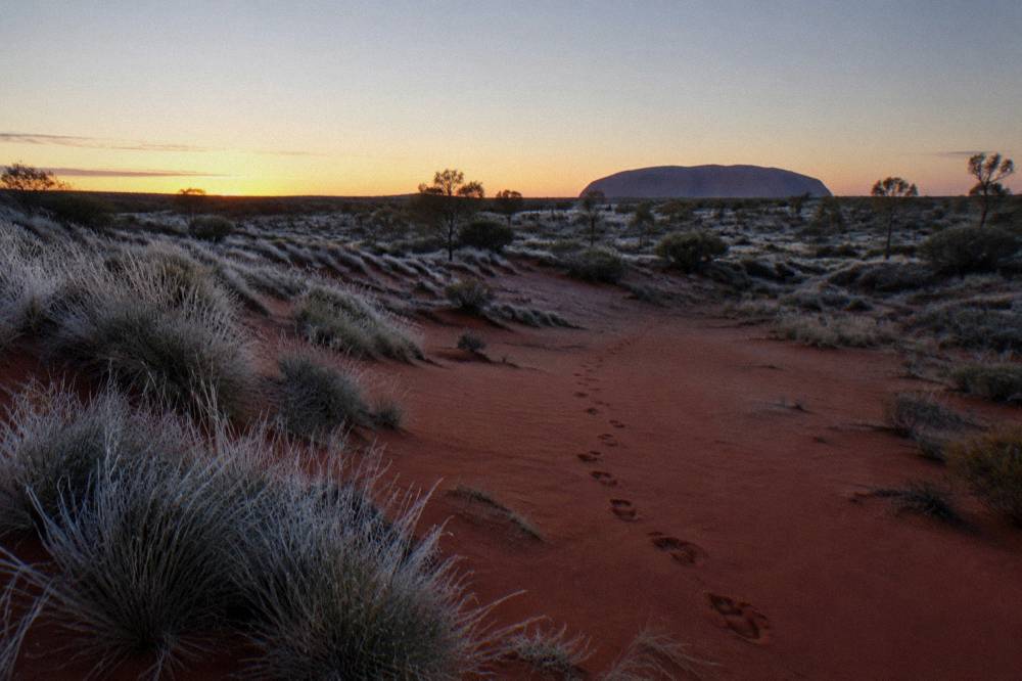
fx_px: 1135
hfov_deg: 48.5
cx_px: 511
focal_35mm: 40
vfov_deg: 33.4
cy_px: 340
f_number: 2.8
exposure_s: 1/125
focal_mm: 40
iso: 4000
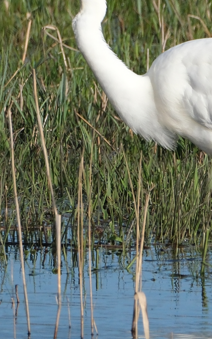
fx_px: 24147
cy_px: 88
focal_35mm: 2613
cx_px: 170
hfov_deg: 0.5
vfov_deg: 0.8
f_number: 8
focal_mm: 600
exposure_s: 1/2000
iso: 1000
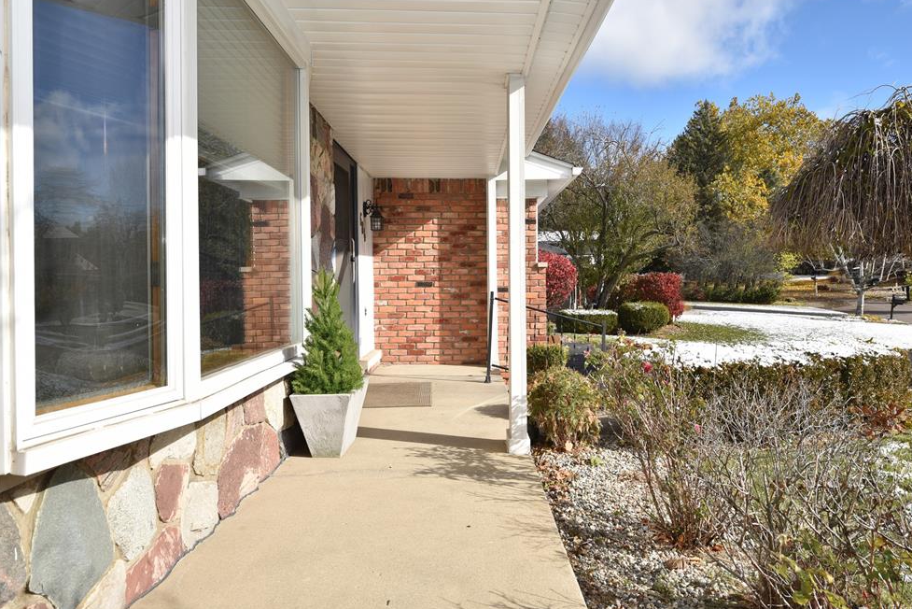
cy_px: 311
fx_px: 557
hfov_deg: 78.5
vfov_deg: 57.3
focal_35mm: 22
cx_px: 474
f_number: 9
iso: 100
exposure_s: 1/200
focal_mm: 21
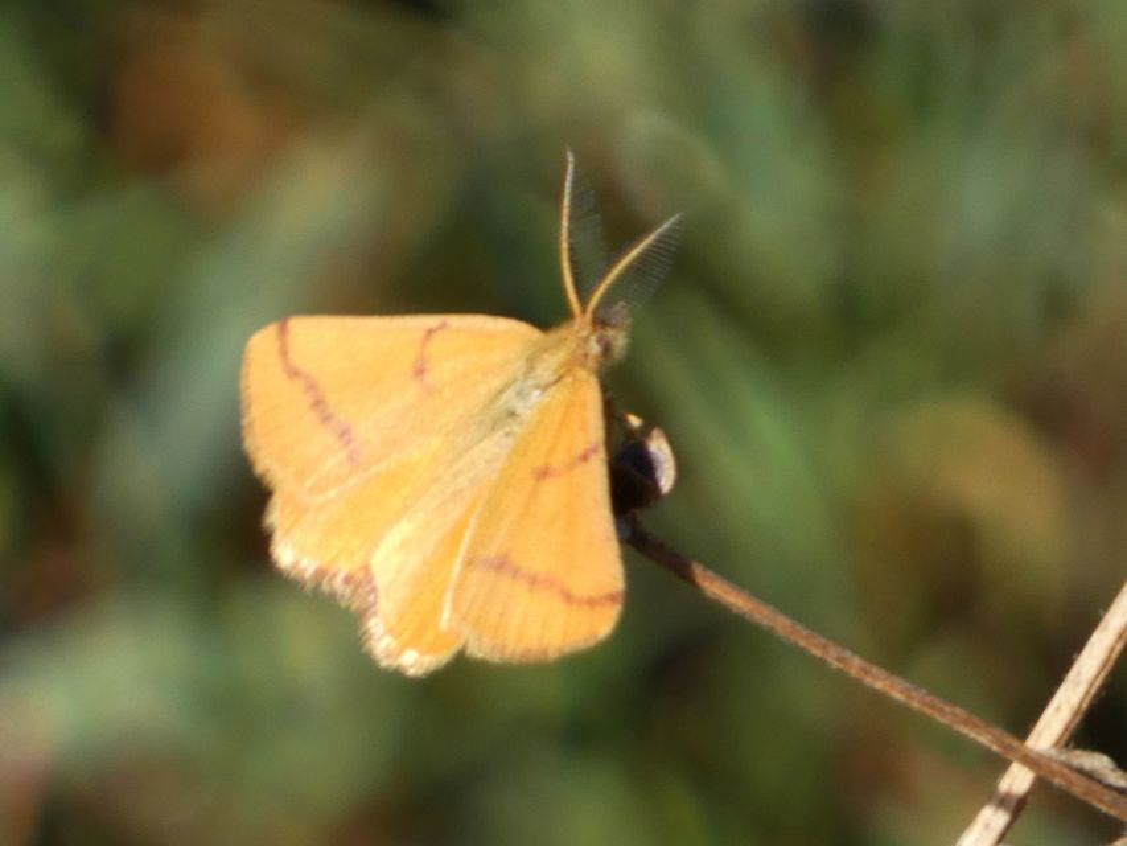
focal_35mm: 1196
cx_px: 564
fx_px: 38944
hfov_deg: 1.7
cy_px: 423
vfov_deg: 1.2
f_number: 5.9
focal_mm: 214.2
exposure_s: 1/125
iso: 80
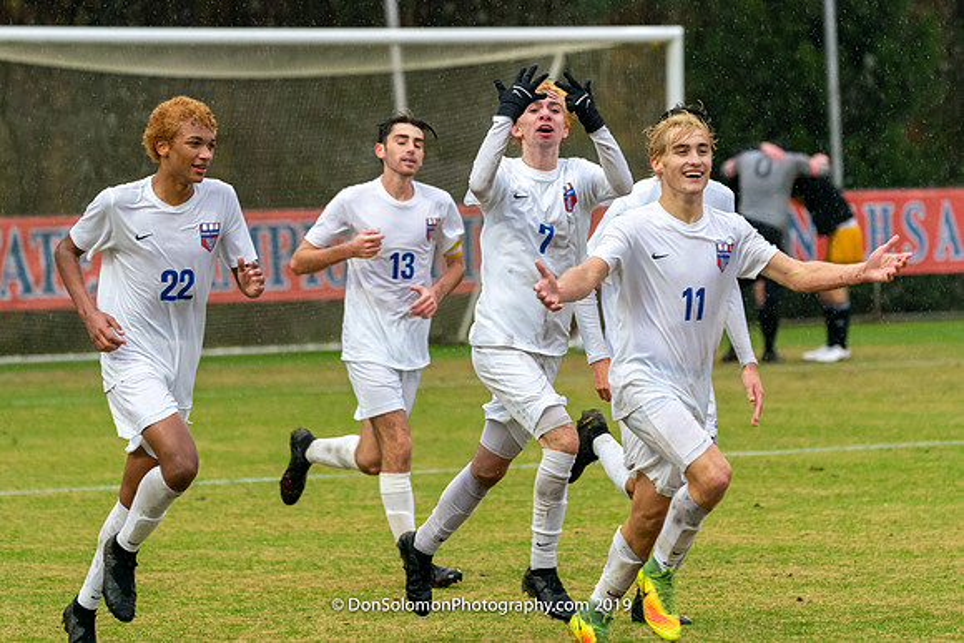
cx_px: 522
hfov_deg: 6.6
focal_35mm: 312
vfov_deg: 4.4
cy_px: 237
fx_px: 8352
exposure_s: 1/1000
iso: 3200
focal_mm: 247
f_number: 5.6
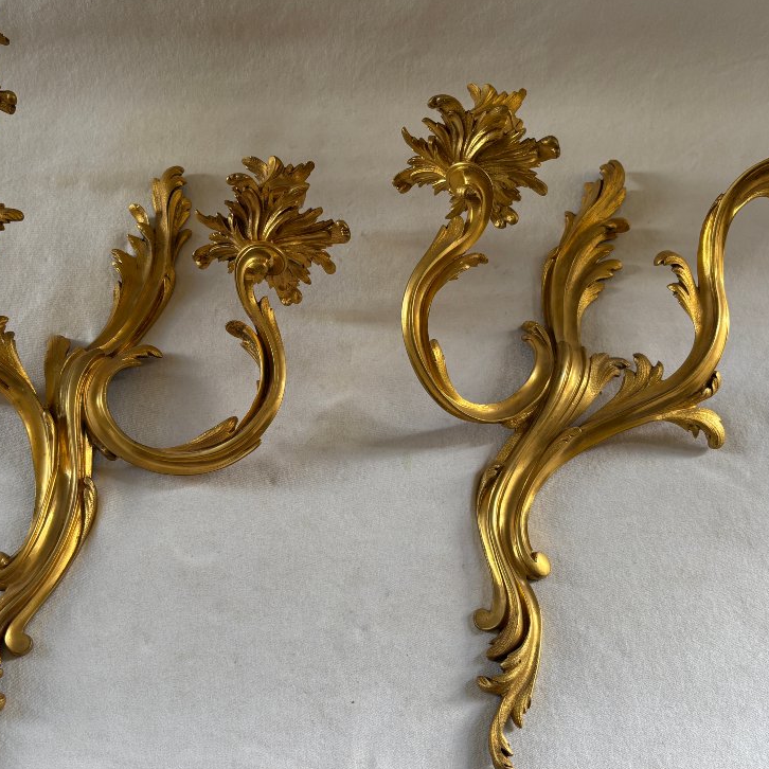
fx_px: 955
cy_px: 412
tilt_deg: -62.0
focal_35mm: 38
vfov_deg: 43.8
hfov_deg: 43.7
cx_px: 319
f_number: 1.6
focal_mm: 5.96
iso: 50
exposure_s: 1/121
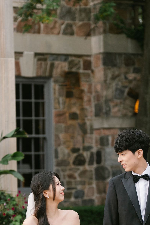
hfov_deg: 8.4
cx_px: 46
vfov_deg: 12.5
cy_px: 186
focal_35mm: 164
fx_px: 1025
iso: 400
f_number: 2
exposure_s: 1/640
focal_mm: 65
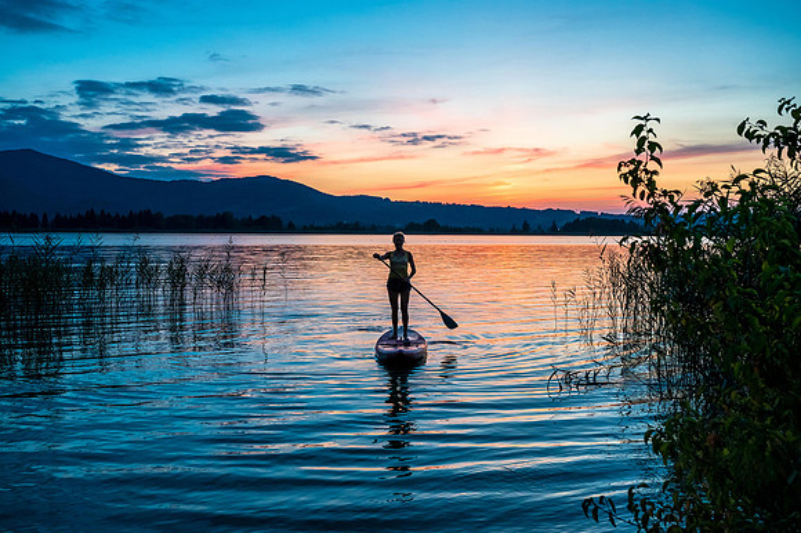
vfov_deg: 36.8
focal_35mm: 36
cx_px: 400
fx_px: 801
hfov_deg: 53.2
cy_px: 266
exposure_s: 1/125
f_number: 6.3
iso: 2000
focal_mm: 36
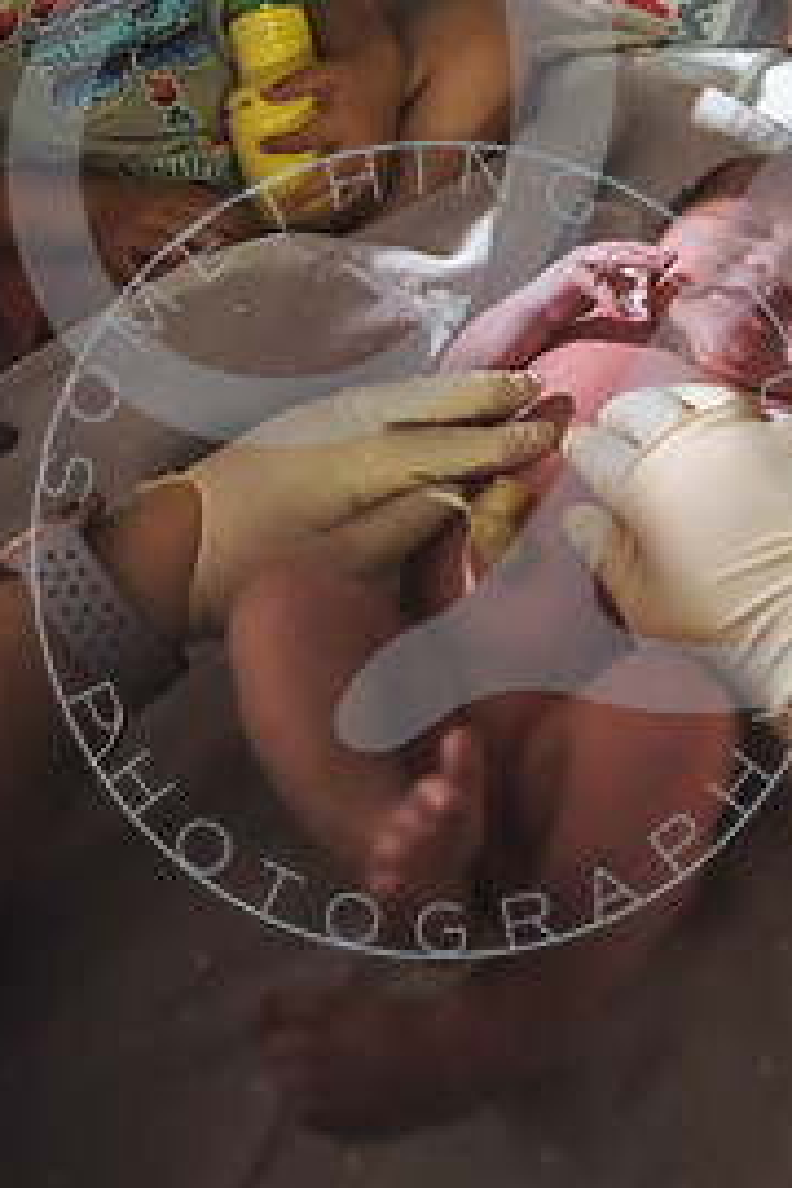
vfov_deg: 45.7
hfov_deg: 32.5
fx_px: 1320
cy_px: 216
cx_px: 638
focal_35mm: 40
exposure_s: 1/60
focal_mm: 24
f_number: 2.8
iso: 2000
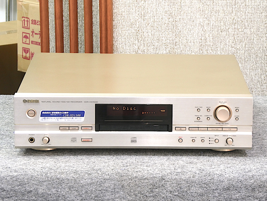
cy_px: 100
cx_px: 134
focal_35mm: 143
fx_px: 1103
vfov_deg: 10.4
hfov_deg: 13.8
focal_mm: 25.6
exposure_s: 1/4
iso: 200
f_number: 5.4
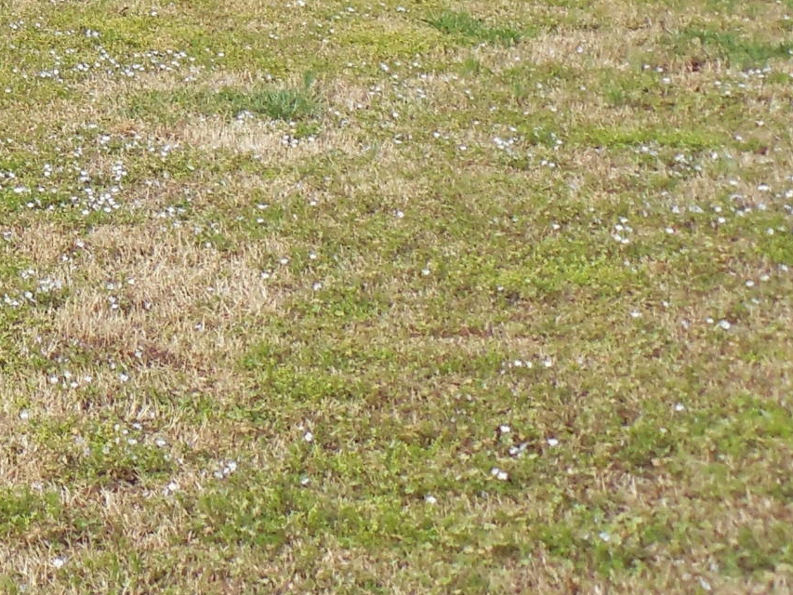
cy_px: -424
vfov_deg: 12.6
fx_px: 2497
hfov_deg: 16.1
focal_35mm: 109
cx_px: -484
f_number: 3.6
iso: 125
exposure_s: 1/400
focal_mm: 5.6
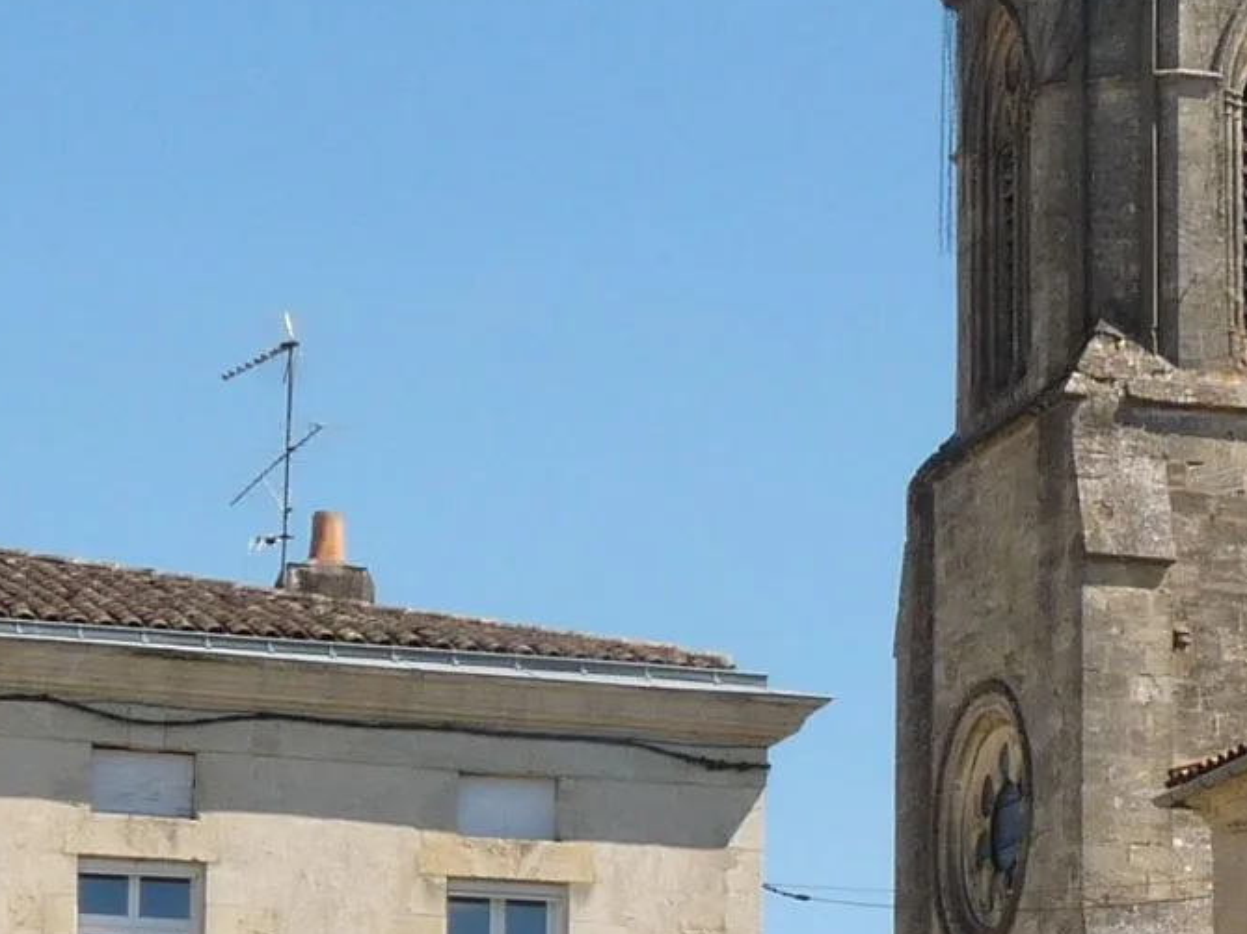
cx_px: 992
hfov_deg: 11.5
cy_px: 914
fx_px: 6194
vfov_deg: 8.6
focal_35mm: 172
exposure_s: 1/400
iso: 100
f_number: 5.6
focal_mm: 7.2
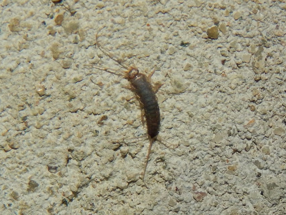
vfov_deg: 17.4
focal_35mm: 85
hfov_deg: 23.0
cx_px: 143
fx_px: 703
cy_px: 108
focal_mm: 15.3
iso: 200
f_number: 8.6
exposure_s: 1/30
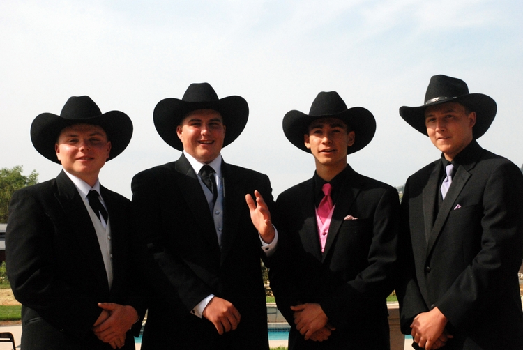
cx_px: 262
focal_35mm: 87
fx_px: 1265
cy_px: 175
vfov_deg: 15.8
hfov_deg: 23.4
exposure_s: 1/2000
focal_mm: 58
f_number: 11
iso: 1600
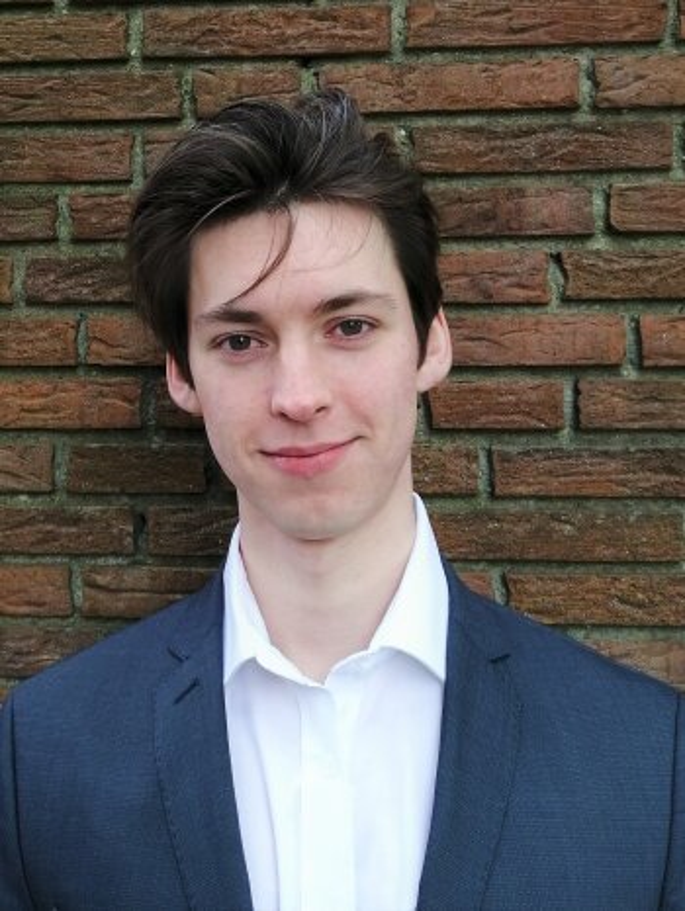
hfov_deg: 51.4
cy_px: 456
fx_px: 712
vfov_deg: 65.3
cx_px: 342
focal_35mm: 27
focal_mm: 3.88
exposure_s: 1/100
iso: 80
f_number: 1.8
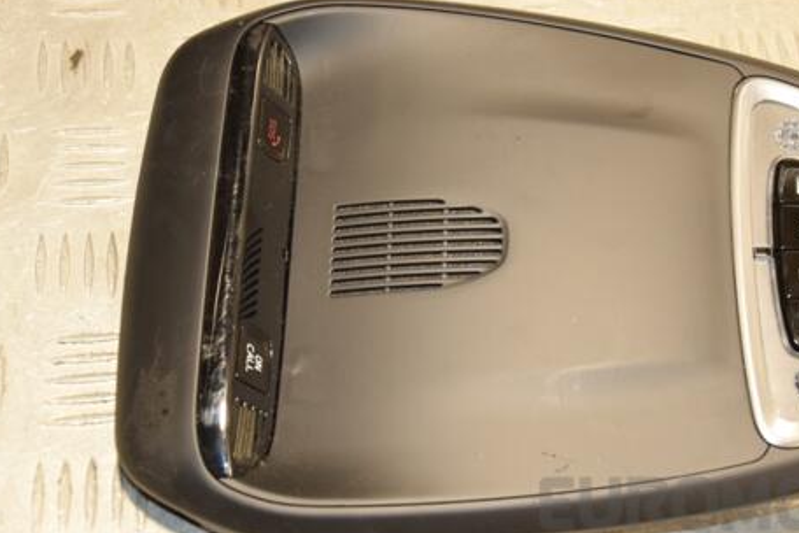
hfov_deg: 26.9
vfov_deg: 18.2
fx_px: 1664
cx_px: 506
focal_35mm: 75
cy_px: 270
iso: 800
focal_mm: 38
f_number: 5
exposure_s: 1/200
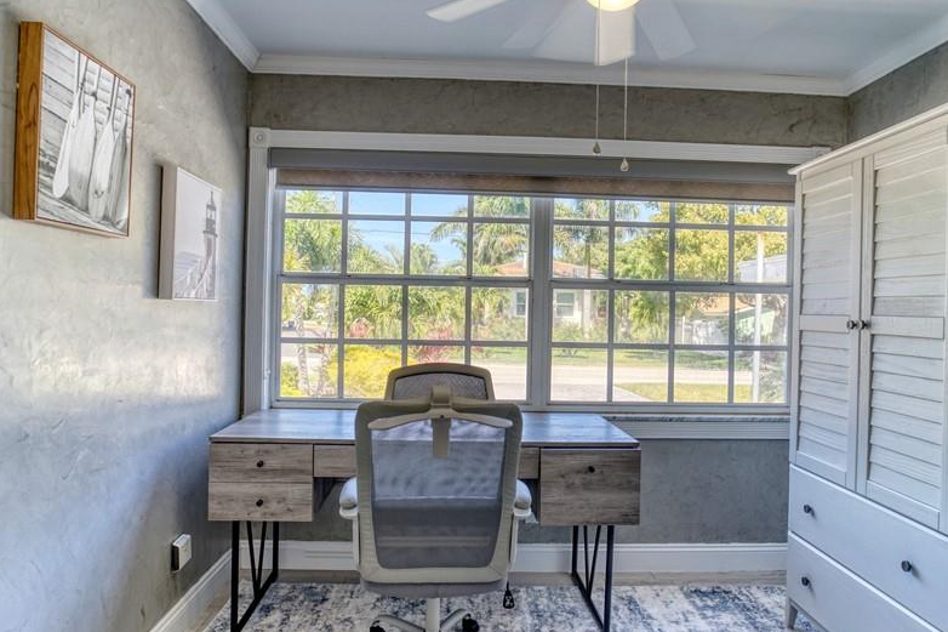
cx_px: 485
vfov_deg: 51.3
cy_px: 311
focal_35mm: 25
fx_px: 658
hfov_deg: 71.5
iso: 400
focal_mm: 18
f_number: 5
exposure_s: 1/200
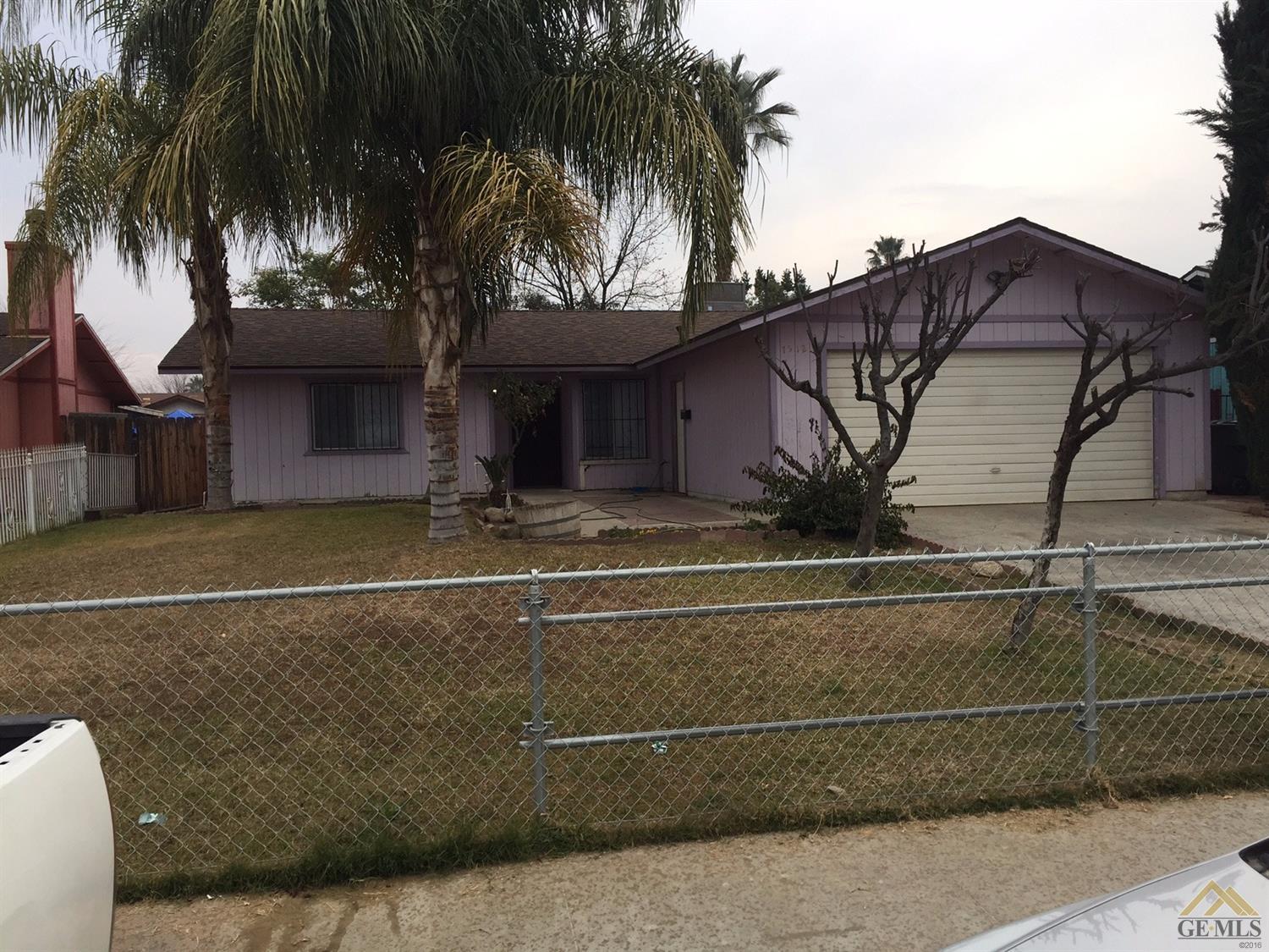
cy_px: 476
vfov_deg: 48.2
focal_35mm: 29
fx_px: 1063
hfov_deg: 61.7
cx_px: 634
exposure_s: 1/120
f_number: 2.2
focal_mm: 4.15
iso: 40
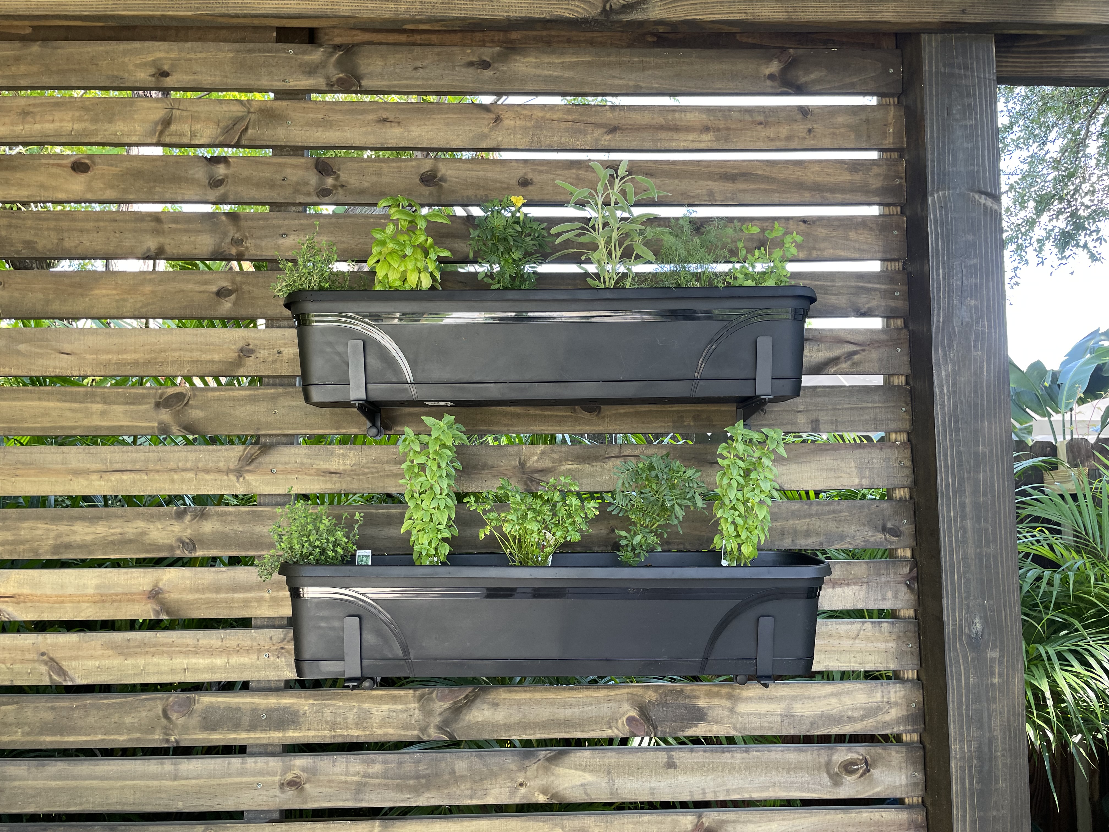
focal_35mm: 26
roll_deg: -0.1
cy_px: 416
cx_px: 554
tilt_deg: +6.1
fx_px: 833
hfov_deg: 67.3
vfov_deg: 53.1
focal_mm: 4.2
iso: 64
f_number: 1.6
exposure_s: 1/121
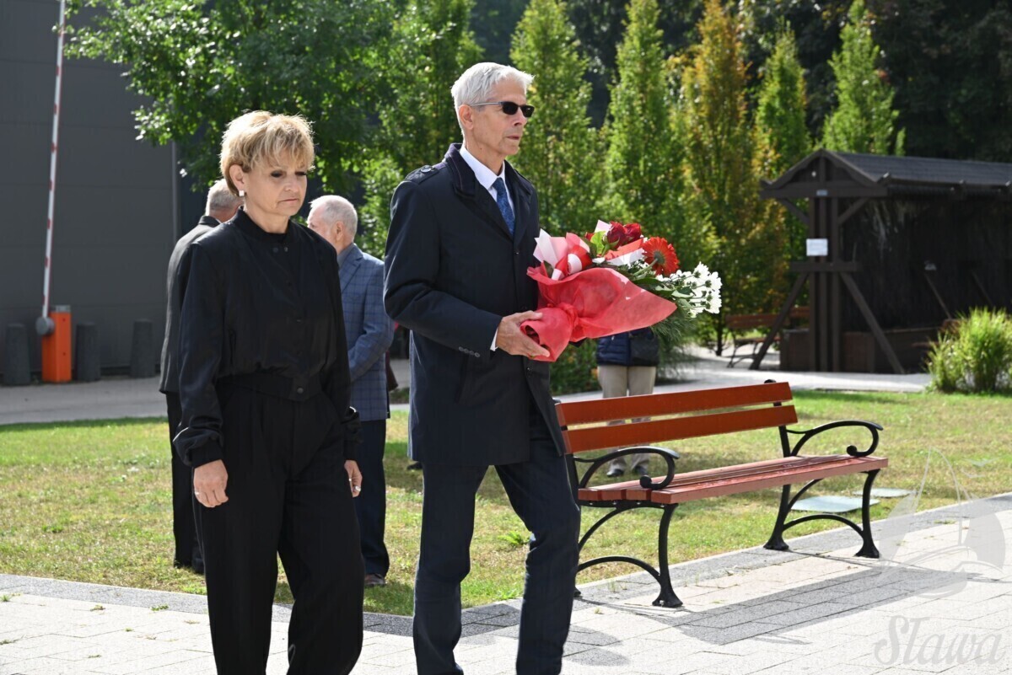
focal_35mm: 75
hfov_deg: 27.0
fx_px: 2109
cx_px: 506
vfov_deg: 18.2
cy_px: 338
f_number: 5.6
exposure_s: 1/250
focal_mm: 75
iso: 100
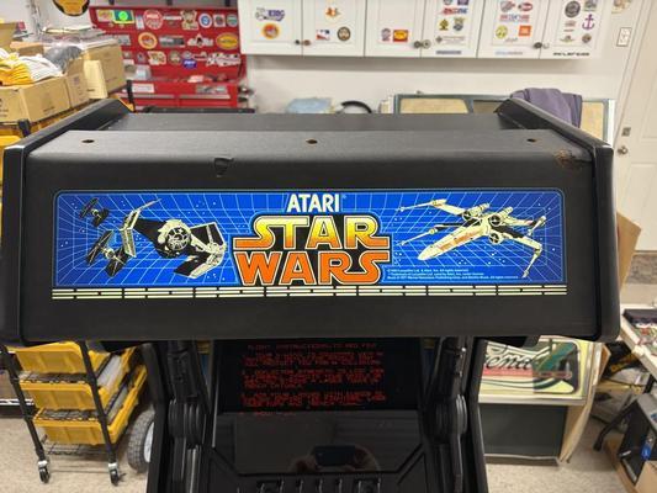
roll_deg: -1.3
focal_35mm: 26
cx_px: 328
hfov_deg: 67.3
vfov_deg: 53.1
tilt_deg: -26.0
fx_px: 494
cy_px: 246
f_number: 1.6
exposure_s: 1/60
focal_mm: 5.96
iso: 160
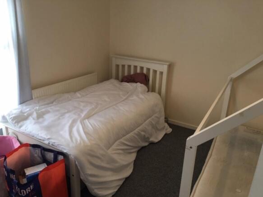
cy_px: 98
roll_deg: -3.4
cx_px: 132
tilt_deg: -18.1
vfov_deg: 48.2
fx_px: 220
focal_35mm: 29
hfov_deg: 61.7
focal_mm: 4.15
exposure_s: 1/17
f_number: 2.2
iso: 40
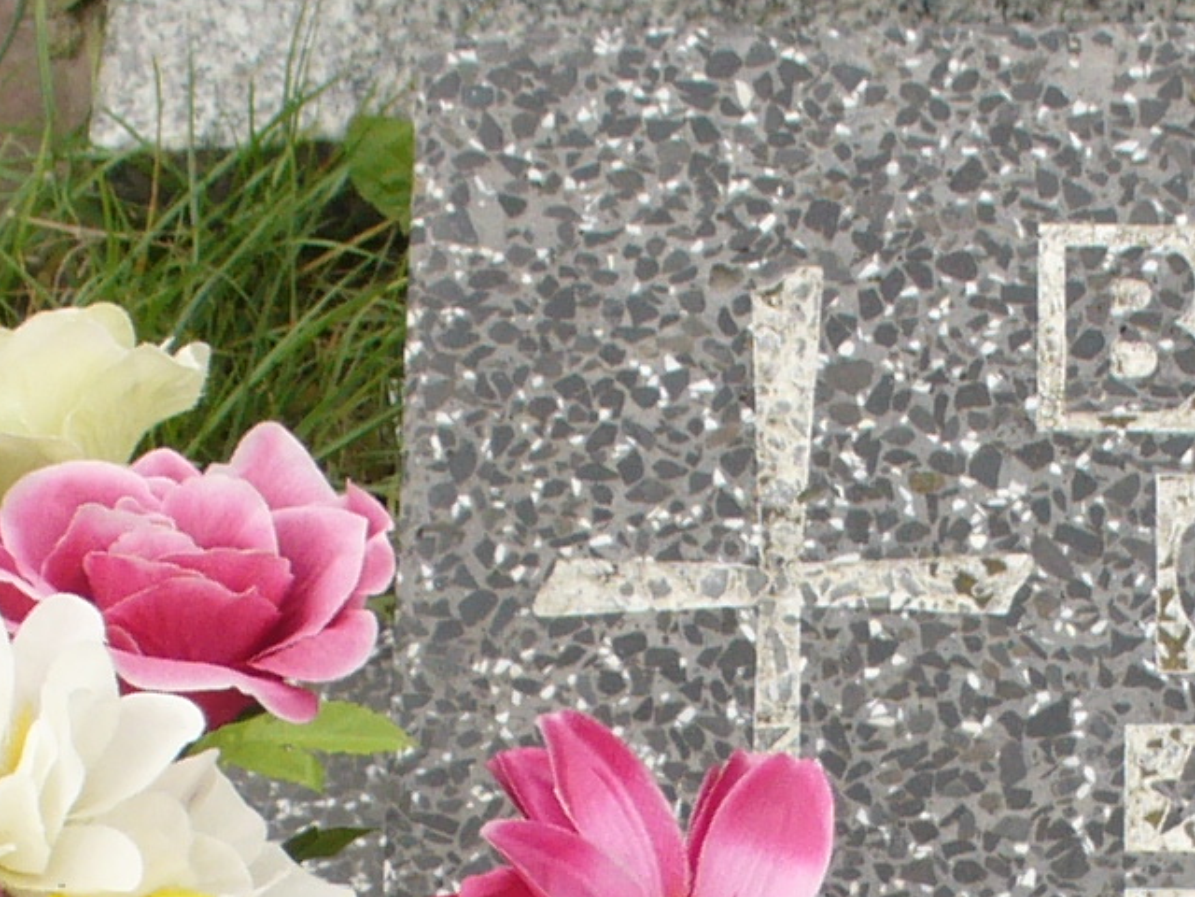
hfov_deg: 13.2
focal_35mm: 148
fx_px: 5109
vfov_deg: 9.7
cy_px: 1383
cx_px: 1047
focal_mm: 6.1
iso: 80
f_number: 5.6
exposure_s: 1/160
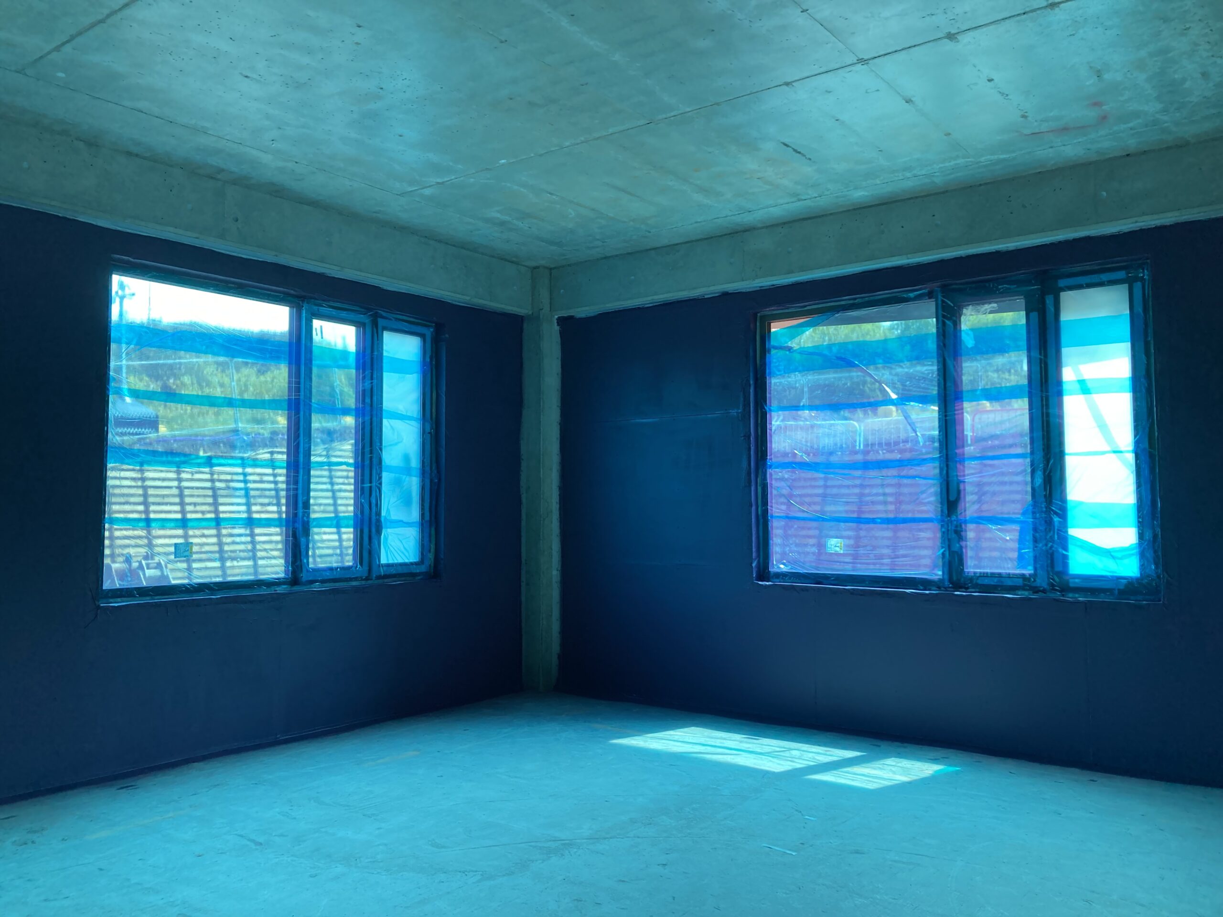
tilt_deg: +4.5
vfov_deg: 49.7
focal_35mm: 28
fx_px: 989
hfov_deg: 63.4
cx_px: 612
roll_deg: -1.5
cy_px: 458
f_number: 1.8
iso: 40
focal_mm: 3.99
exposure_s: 1/121
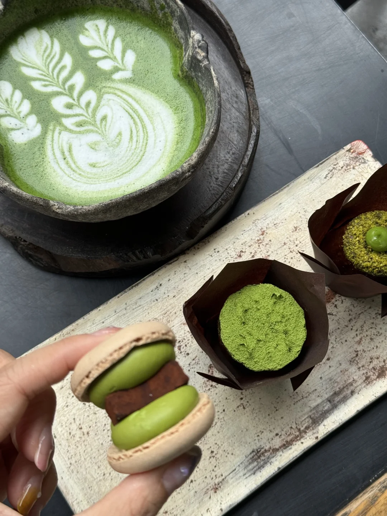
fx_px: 716
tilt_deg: -72.9
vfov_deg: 39.7
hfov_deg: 30.3
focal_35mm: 48
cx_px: 194
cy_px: 258
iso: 80
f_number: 1.78
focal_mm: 6.76
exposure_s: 1/121
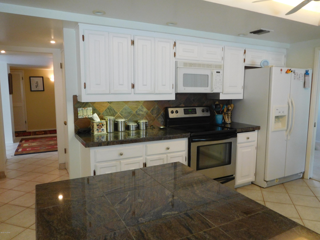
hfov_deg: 69.4
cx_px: 160
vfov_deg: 54.9
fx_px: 231
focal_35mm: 25
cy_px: 120
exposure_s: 1/30
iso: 250
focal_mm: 4.5
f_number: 3.4
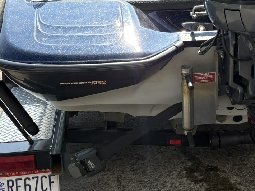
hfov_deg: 25.1
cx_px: 237
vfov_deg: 19.6
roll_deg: +0.3
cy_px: 72
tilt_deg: -18.3
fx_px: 552
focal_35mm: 75
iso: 50
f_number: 1.6
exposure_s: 1/1848
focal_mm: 5.96
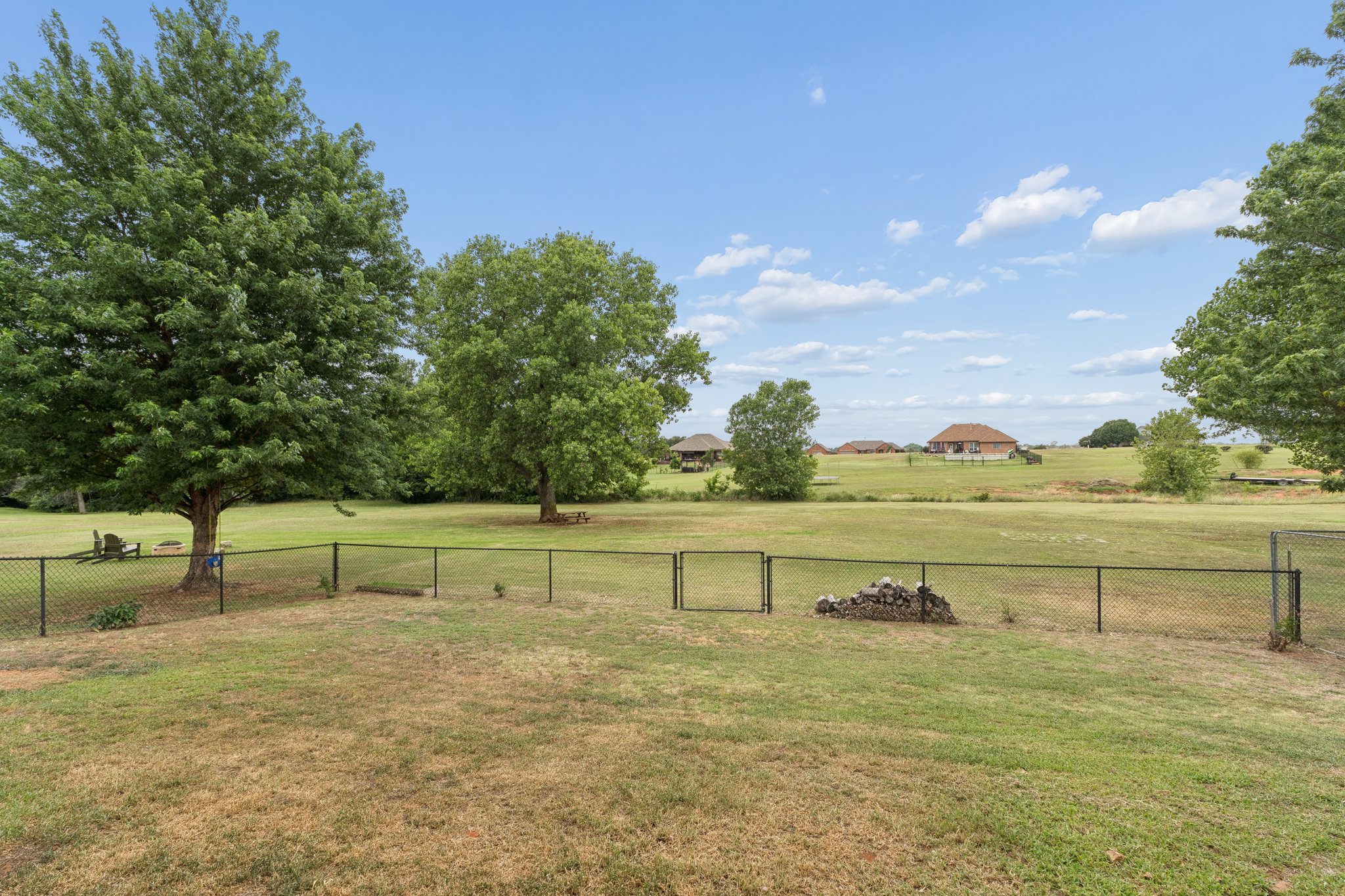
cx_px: 672
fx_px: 560
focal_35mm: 15
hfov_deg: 100.4
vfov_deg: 77.3
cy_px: 448
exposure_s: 1/160
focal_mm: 10
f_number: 8
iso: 250
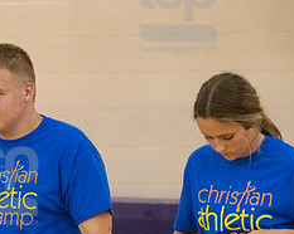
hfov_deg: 6.1
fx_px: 2747
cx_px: 0
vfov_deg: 4.9
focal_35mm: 316
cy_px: 182
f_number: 4
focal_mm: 135
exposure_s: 1/800
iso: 10000
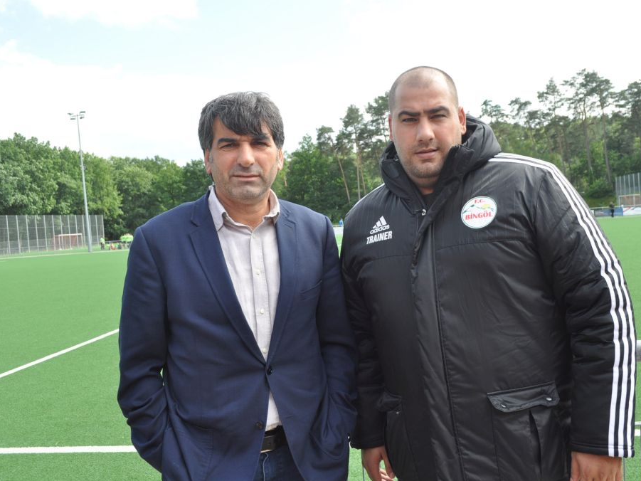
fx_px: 667
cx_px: 350
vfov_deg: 39.7
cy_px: 241
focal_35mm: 36
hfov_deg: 51.3
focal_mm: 22
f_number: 6.3
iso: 200
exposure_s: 1/160
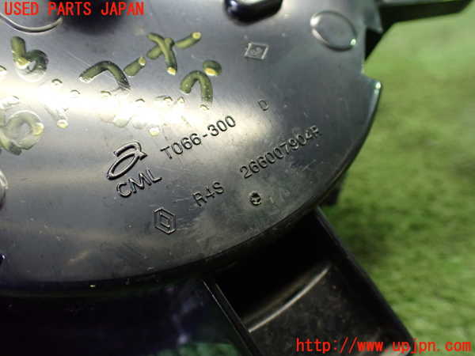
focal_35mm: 30
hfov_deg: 60.0
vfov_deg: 46.8
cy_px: 178
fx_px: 412
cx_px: 238
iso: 800
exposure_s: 1/80
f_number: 2.3
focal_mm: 5.4
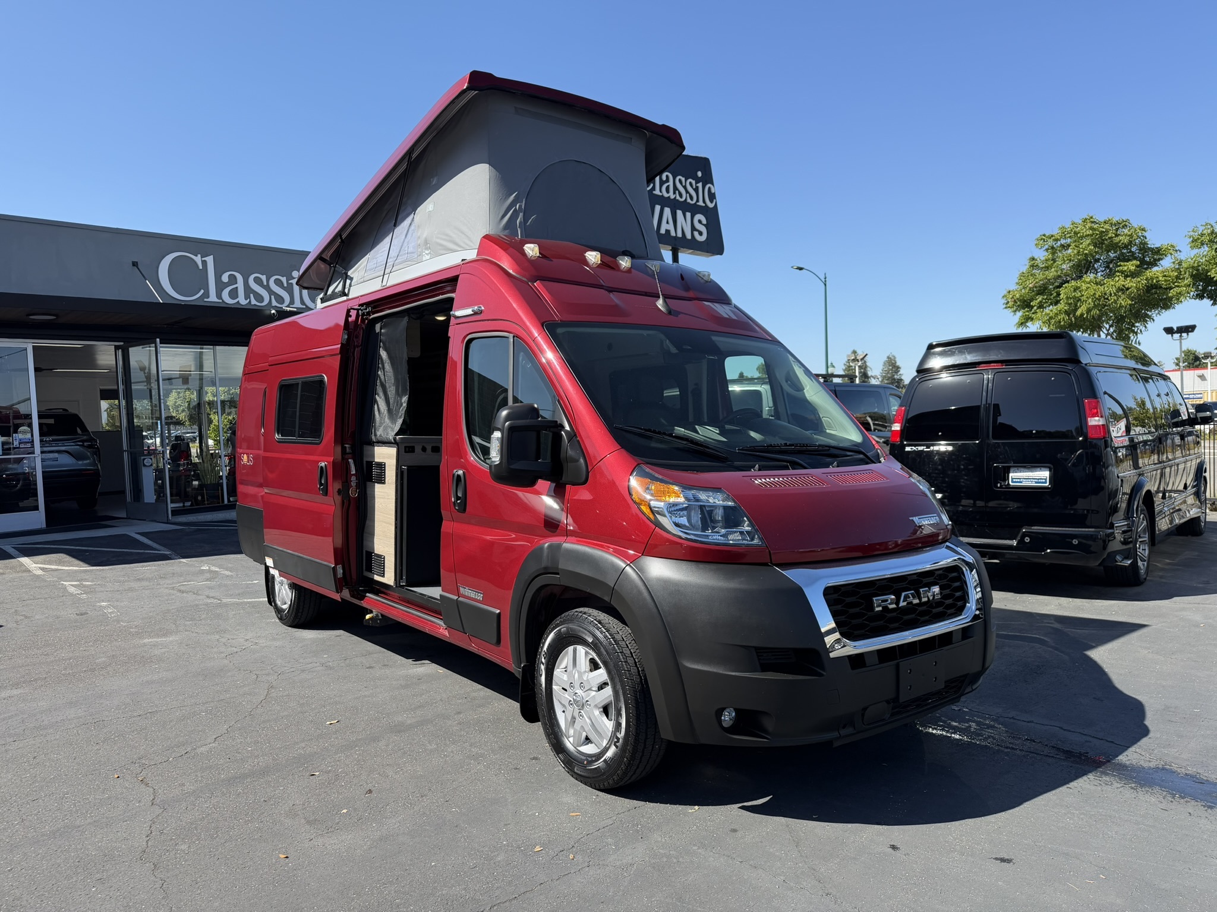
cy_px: 456
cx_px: 608
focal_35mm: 24
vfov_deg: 56.8
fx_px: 844
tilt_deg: -2.3
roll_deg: +2.6
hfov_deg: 71.6
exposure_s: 1/2299
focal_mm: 6.76
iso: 80
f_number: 1.78
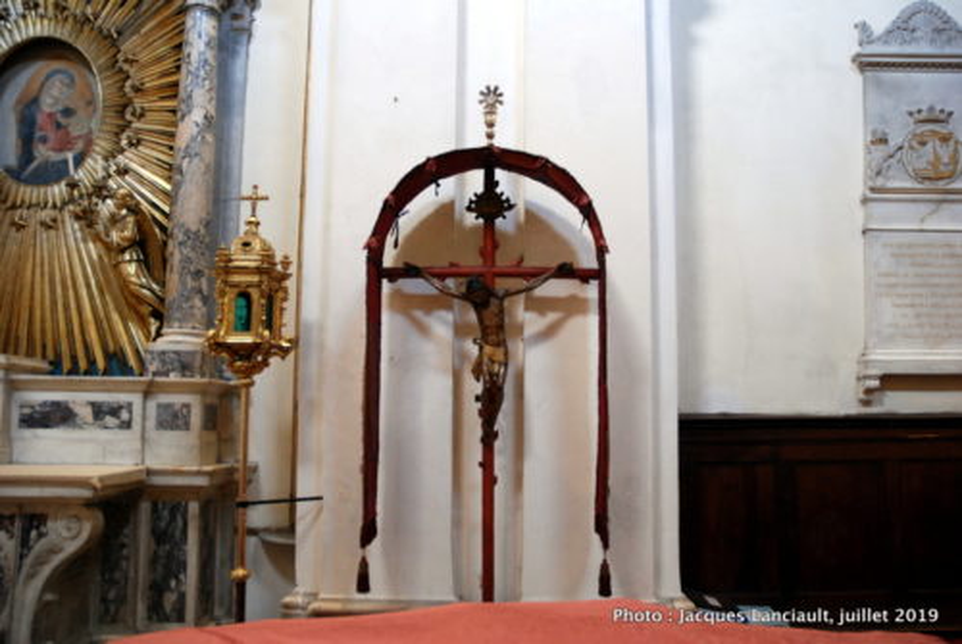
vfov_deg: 48.1
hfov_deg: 67.3
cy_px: 322
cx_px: 481
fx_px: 723
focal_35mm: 27
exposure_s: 1/20
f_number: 3.5
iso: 800
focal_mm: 18
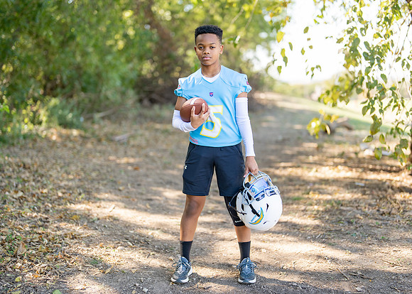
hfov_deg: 34.1
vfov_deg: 24.7
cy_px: 151
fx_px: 671
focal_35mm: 57
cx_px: 225
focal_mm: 50
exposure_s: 1/1000
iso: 100
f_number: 1.2
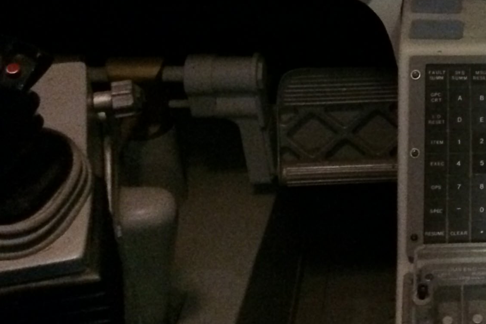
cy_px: -31
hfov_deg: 20.8
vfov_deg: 14.8
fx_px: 1215
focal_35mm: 90
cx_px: 615
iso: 640
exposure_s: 1/15
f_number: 2.2
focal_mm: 4.12
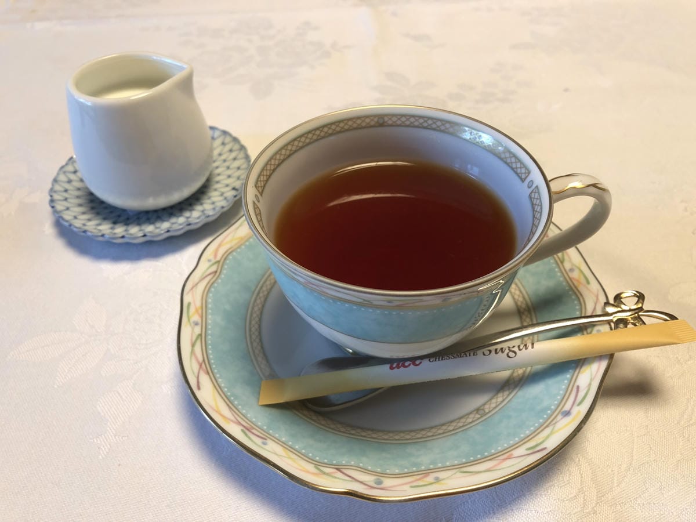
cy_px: 261
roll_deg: +2.1
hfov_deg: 61.7
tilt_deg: -44.5
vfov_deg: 48.2
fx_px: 583
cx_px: 348
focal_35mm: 29
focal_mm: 3.99
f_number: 1.8
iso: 40
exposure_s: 1/20
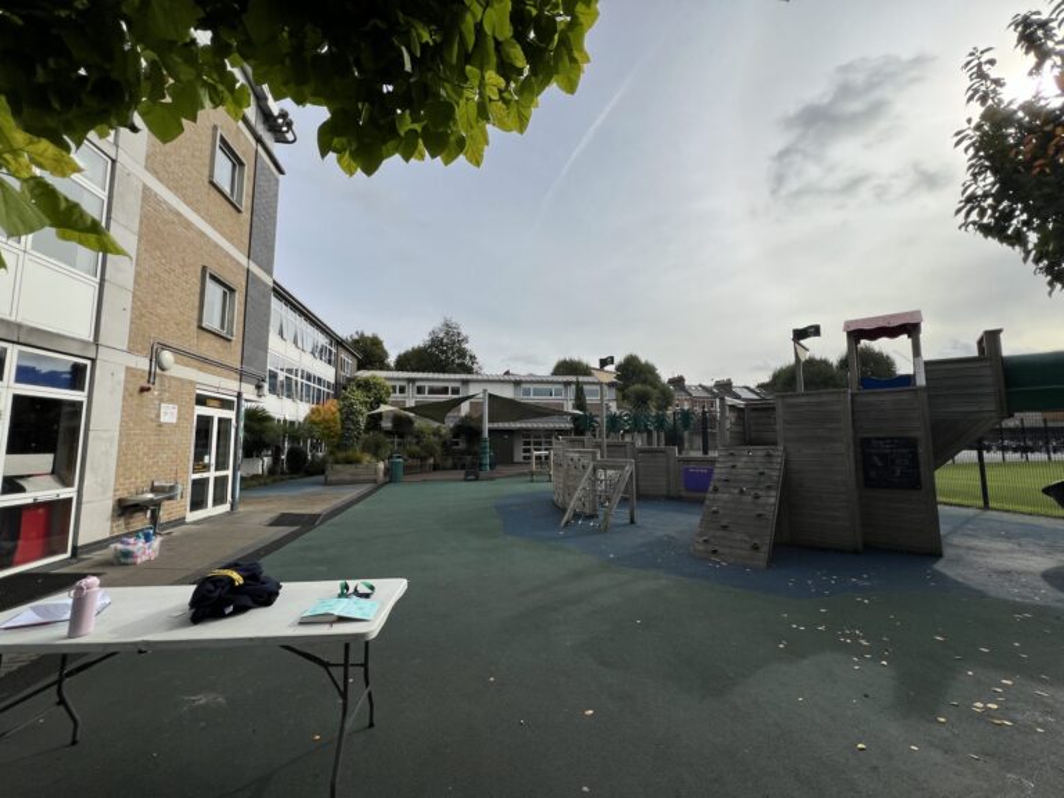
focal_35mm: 13
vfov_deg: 89.9
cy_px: 399
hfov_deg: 106.2
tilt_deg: +5.6
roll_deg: -0.7
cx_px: 532
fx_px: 400
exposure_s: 1/2320
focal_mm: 1.57
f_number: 1.8
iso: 32
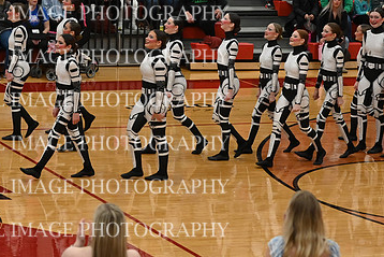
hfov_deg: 12.0
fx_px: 1814
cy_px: 78
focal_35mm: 170
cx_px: 74
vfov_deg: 8.1
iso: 3200
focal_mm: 70
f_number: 4
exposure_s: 1/400
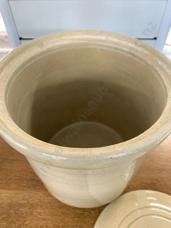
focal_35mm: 26
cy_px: 114
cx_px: 86
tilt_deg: -49.2
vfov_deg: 67.3
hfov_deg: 53.1
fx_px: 171
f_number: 1.8
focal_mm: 4.25
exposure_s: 1/50
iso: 64
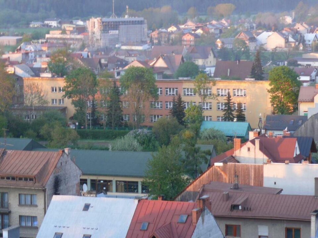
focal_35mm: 140
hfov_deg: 14.1
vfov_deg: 10.6
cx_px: 159
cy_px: 119
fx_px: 1286
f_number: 3.2
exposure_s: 1/40
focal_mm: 20.8
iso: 100
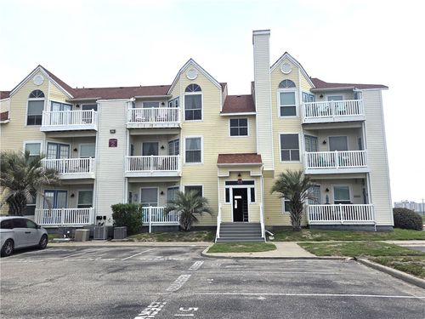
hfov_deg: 63.4
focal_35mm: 28
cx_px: 212
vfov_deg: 49.7
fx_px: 344
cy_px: 160
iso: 80
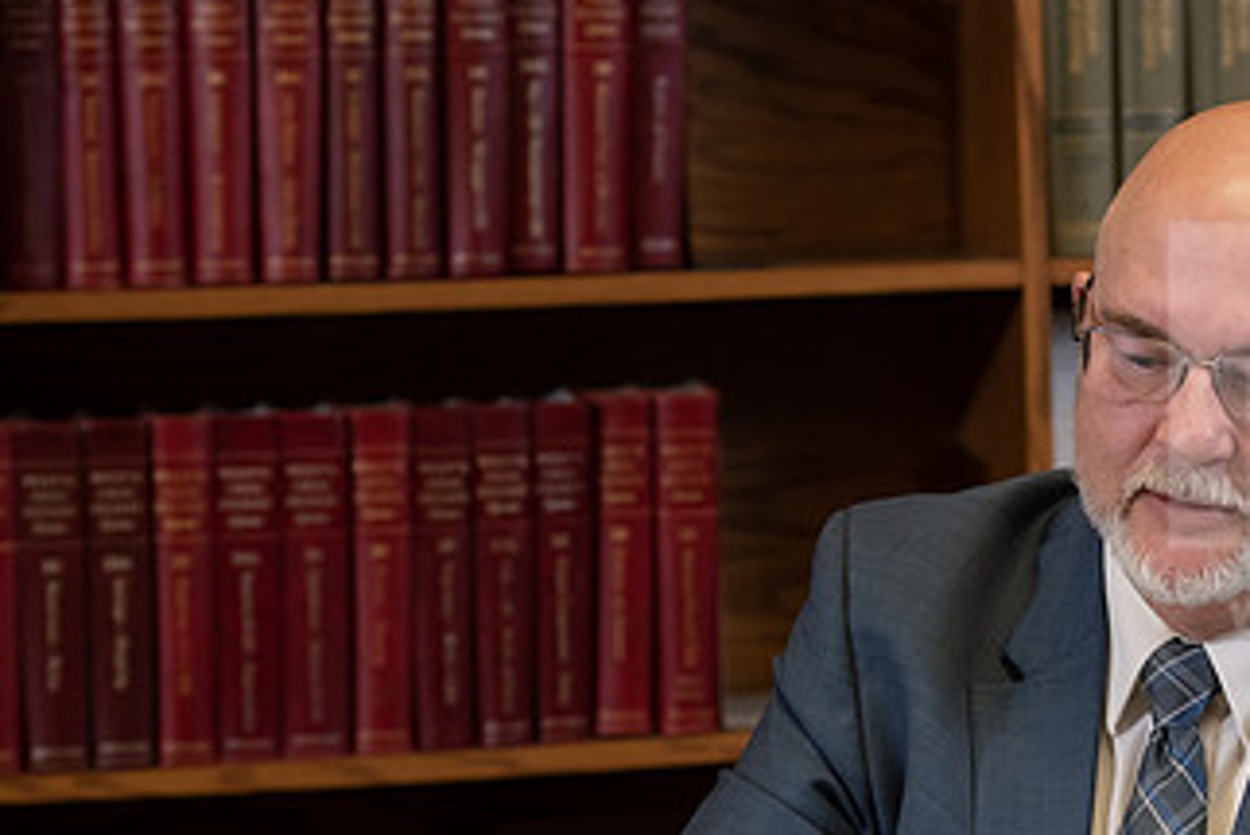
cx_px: 1052
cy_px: 693
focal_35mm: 135
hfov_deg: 15.1
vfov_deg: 10.1
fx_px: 4689
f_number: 4
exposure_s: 1/160
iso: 1250
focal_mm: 75
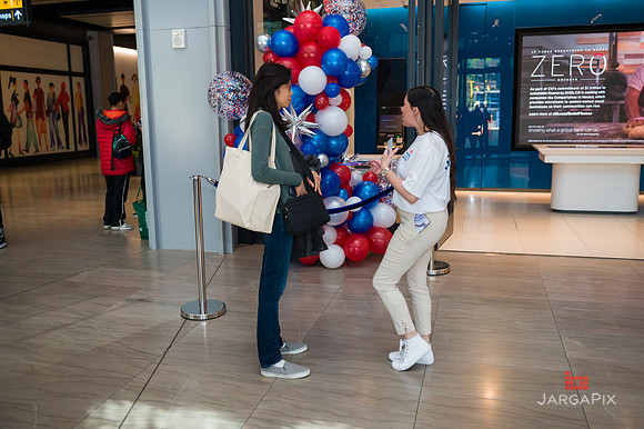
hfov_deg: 58.7
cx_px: 322
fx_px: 572
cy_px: 214
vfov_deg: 41.1
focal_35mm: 32
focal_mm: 32
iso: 400
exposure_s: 1/200
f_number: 4
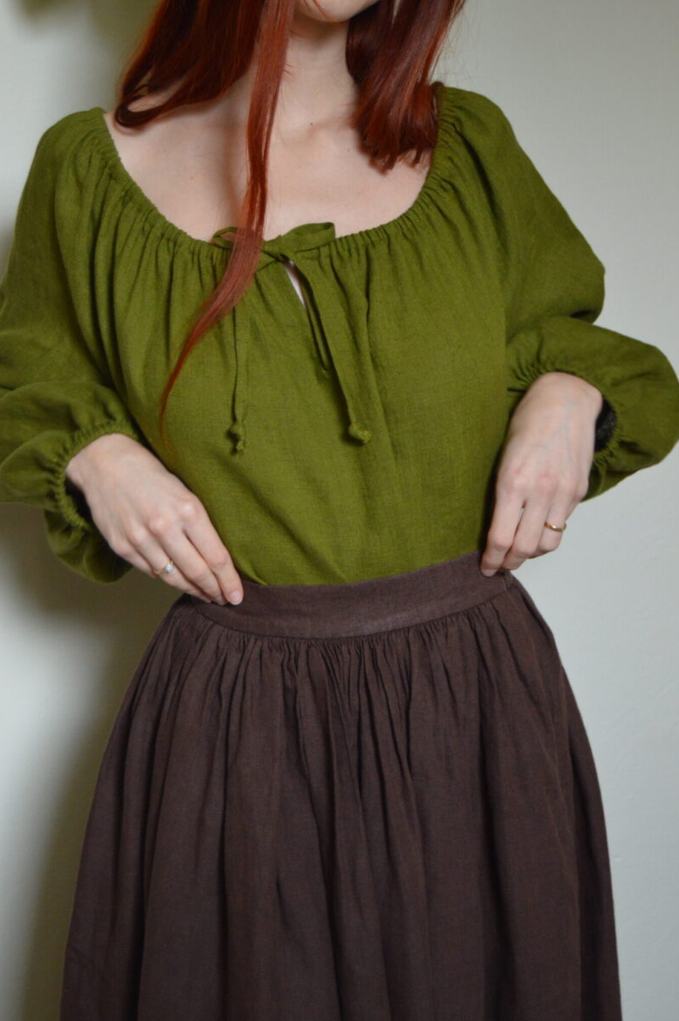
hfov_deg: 18.9
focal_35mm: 72
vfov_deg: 28.1
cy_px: 472
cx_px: 329
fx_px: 2040
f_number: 4.8
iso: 1100
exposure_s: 1/60
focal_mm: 38
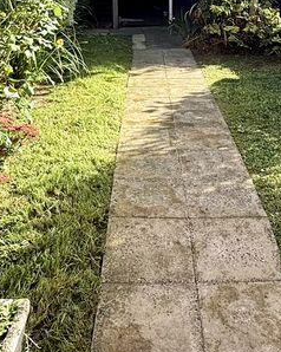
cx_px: 172
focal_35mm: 47
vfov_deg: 37.9
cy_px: 63
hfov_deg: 31.9
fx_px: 489
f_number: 2.2
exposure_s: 1/243
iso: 50
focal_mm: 2.22
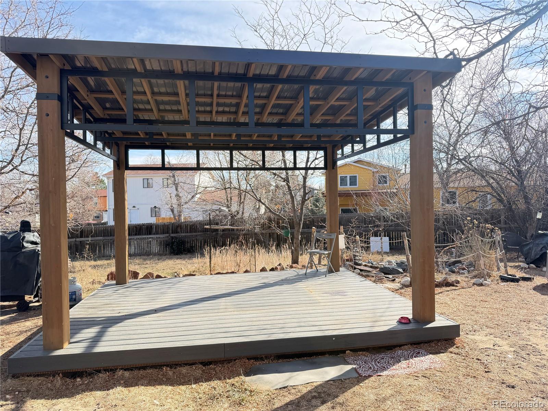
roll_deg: +1.0
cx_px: 274
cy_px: 206
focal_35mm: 24
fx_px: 380
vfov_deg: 56.8
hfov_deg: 71.6
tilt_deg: -0.5
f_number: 1.78
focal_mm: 6.76
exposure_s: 1/1361
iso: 100
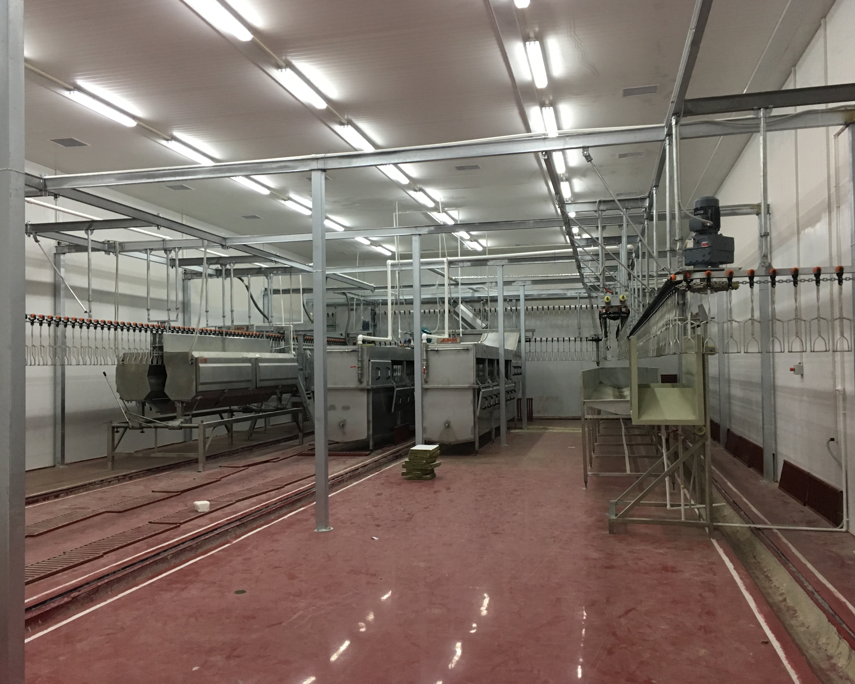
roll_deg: +1.1
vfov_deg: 47.1
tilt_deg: +2.1
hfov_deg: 57.2
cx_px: 411
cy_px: 341
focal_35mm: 31
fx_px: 784
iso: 160
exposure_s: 1/33
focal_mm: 4.15
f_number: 2.2
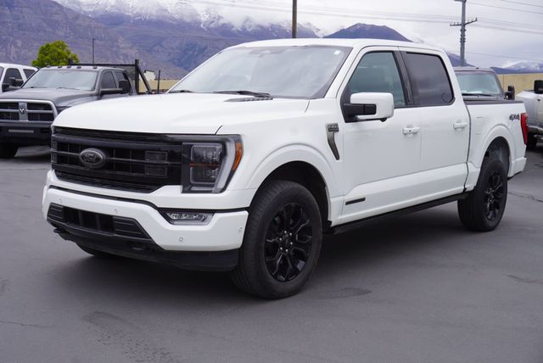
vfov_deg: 29.0
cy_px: 182
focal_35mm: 46
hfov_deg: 42.3
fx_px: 702
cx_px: 272
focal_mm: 31
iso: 100
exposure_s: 1/125
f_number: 10
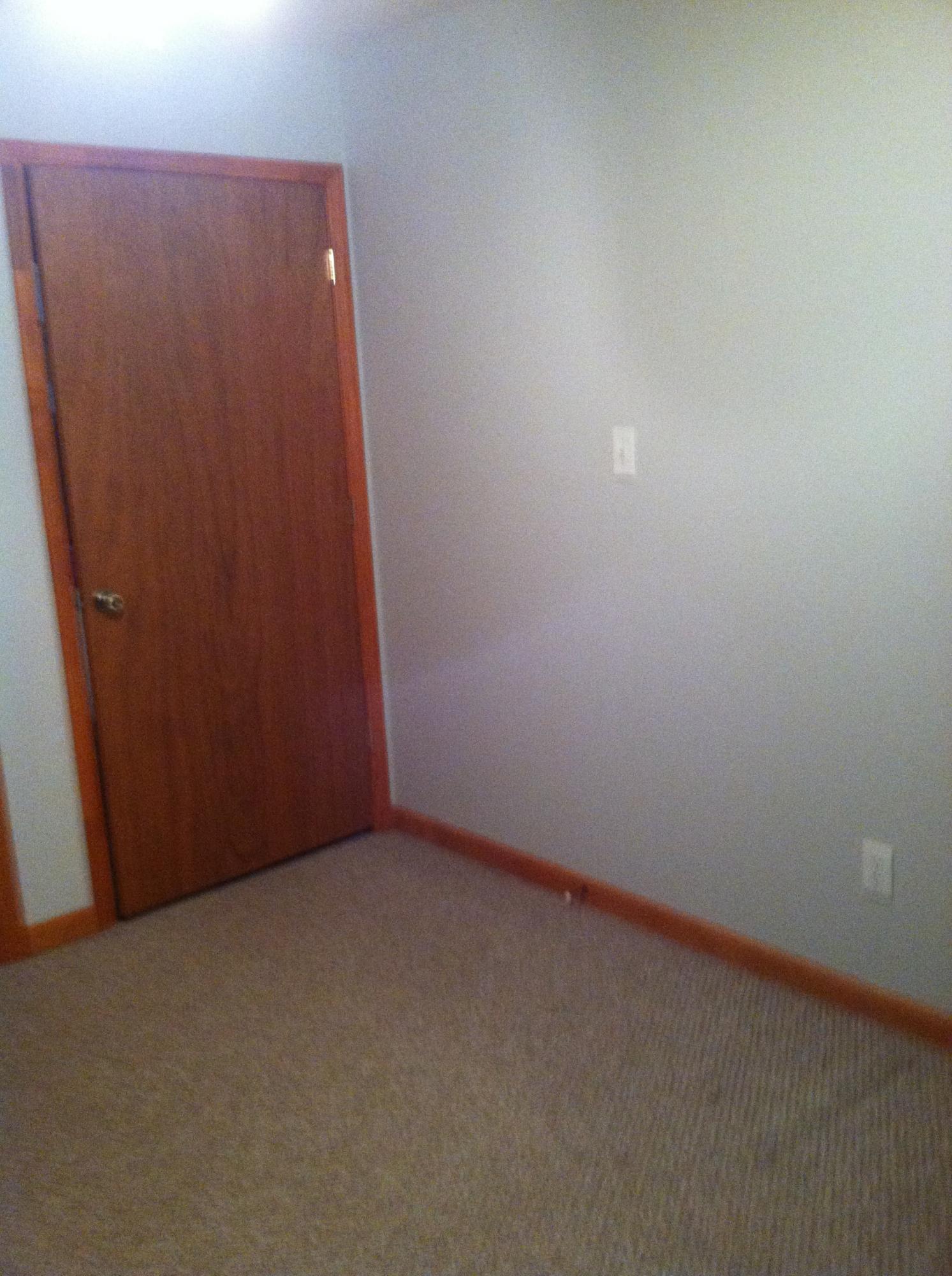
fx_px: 1287
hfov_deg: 40.6
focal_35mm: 35
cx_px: 476
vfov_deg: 52.7
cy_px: 638
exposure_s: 1/15
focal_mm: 3.85
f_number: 2.8
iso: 500
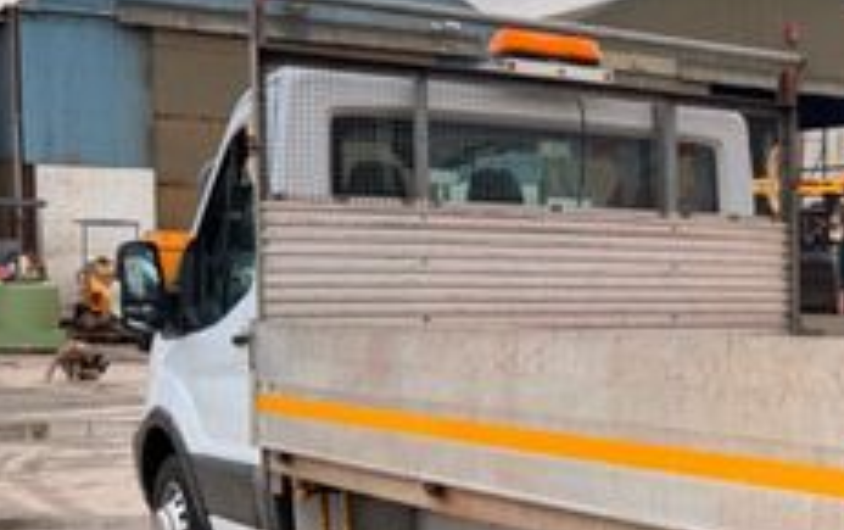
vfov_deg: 19.7
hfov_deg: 27.5
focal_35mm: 66
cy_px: 376
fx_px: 1520
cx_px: 1001
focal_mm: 6.76
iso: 100
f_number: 1.78
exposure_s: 1/1553
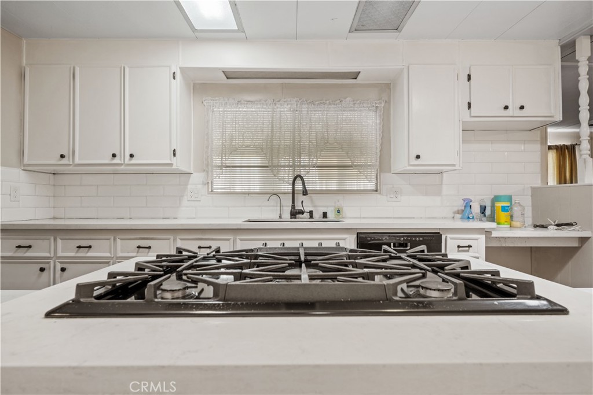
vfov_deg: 67.4
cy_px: 198
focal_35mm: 18
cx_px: 296
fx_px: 297
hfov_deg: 90.0
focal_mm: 18
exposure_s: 1/2
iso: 250
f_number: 6.3
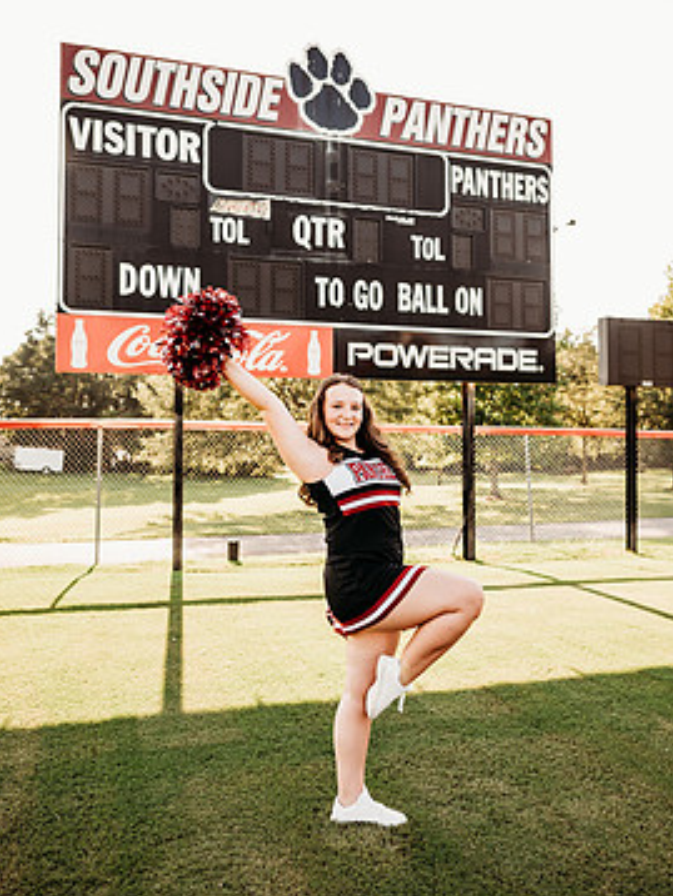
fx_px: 751
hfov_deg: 48.3
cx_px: 338
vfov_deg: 61.5
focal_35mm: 29
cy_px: 405
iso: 200
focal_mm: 24
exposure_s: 1/640
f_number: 2.8
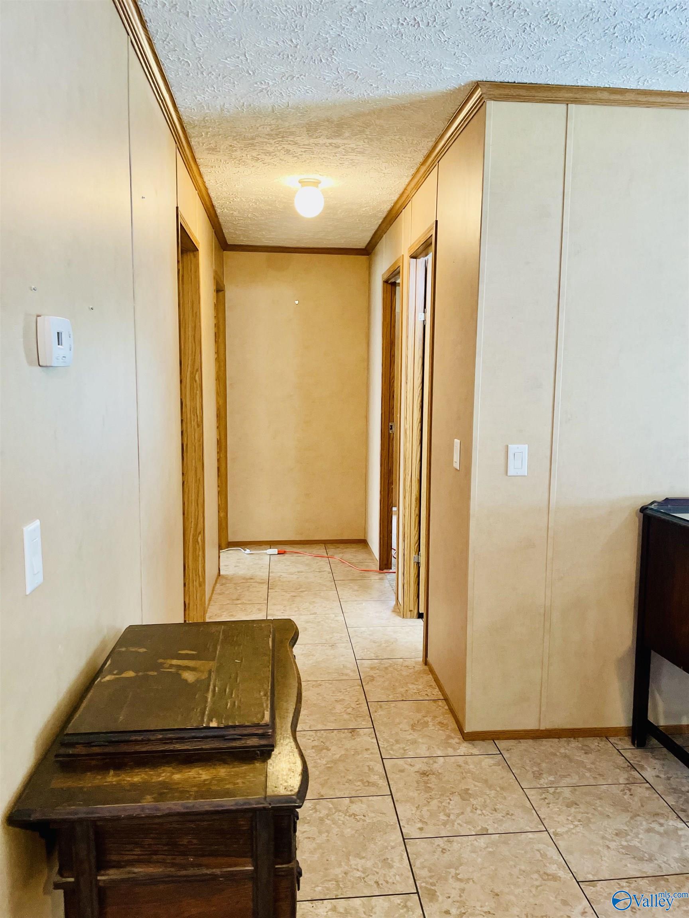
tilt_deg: -6.4
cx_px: 344
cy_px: 459
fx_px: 690
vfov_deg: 67.3
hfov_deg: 53.1
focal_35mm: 26
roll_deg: -1.8
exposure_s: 1/60
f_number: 1.6
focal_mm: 4.2
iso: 250
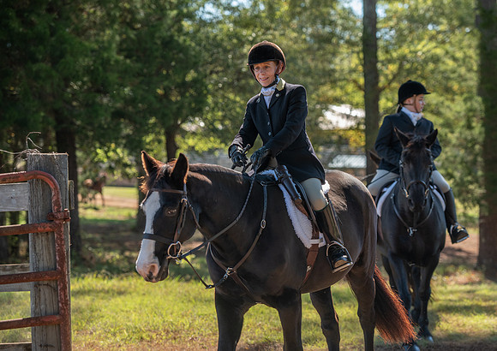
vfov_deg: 11.7
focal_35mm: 122
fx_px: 1714
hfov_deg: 16.5
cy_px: 187
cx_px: 280
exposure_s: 1/320
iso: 280
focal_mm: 110
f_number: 4
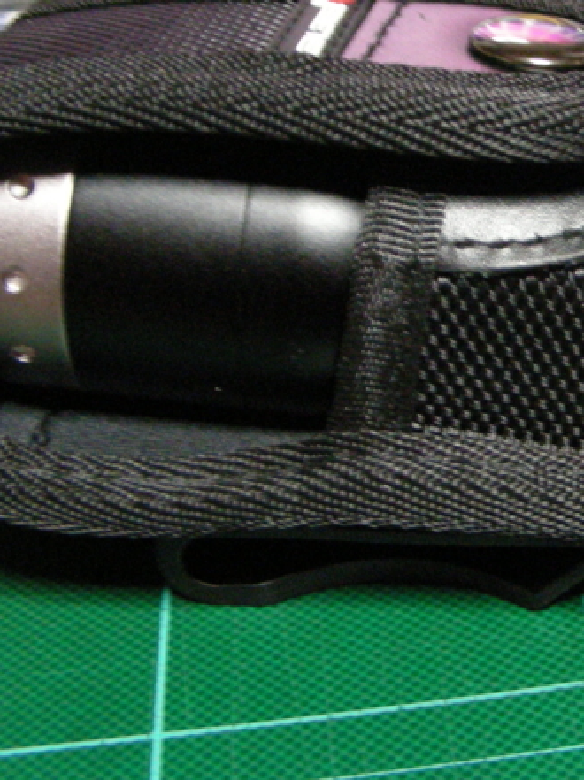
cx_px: 605
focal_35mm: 69
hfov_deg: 20.5
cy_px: 265
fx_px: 1554
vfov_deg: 28.0
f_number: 3.5
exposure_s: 1/8
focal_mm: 6.3
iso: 435
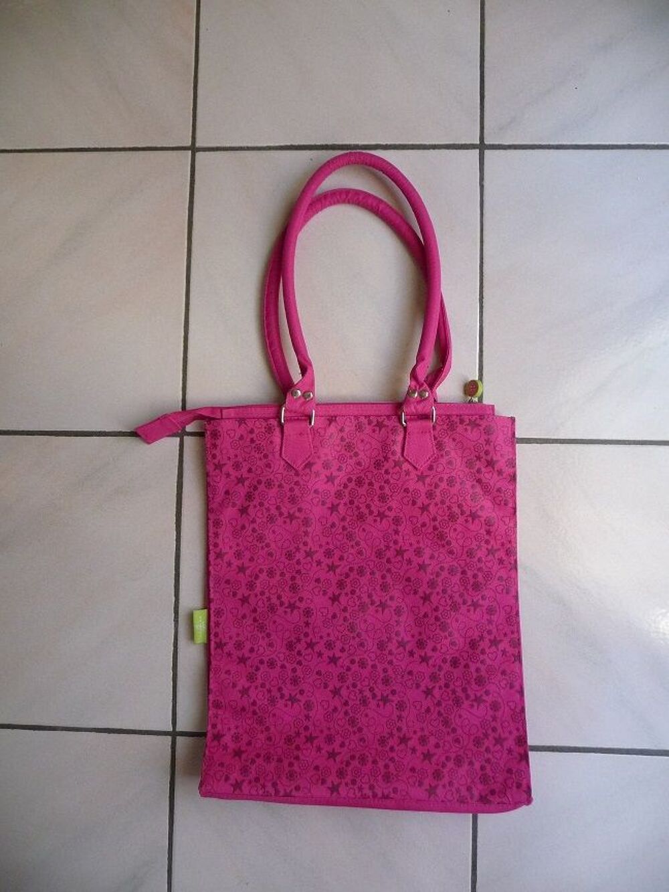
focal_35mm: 28
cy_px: 446
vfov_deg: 63.4
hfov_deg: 49.8
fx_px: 721
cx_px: 334
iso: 320
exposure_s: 1/30
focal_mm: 4.7
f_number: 3.3
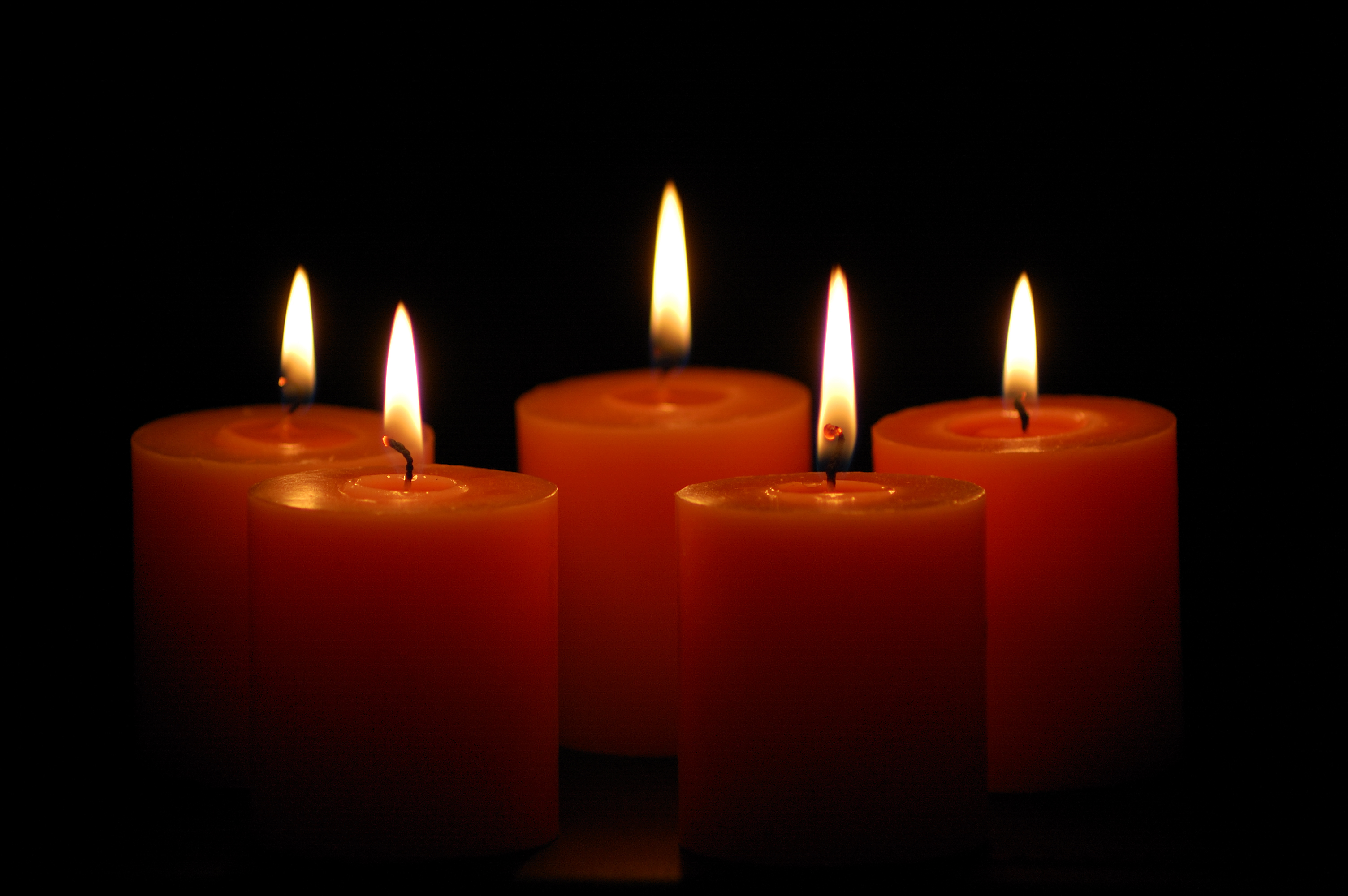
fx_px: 7295
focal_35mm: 195
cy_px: 448
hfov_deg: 10.6
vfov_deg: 7.0
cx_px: 674
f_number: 4.5
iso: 200
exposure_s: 1/80
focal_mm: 130
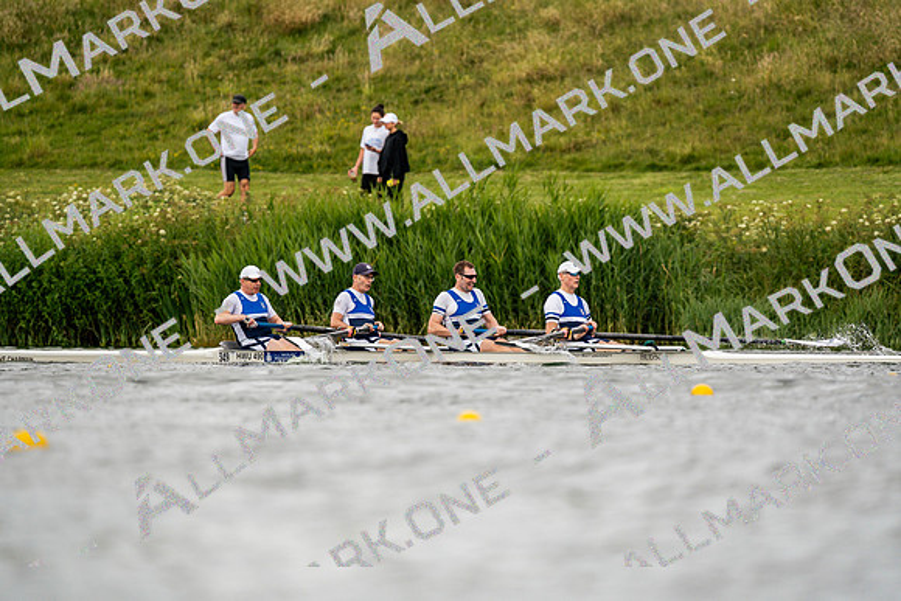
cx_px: 450
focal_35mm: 600
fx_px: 15019
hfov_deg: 3.4
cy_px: 300
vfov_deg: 2.3
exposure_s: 1/2000
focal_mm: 600
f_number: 6.3
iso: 400
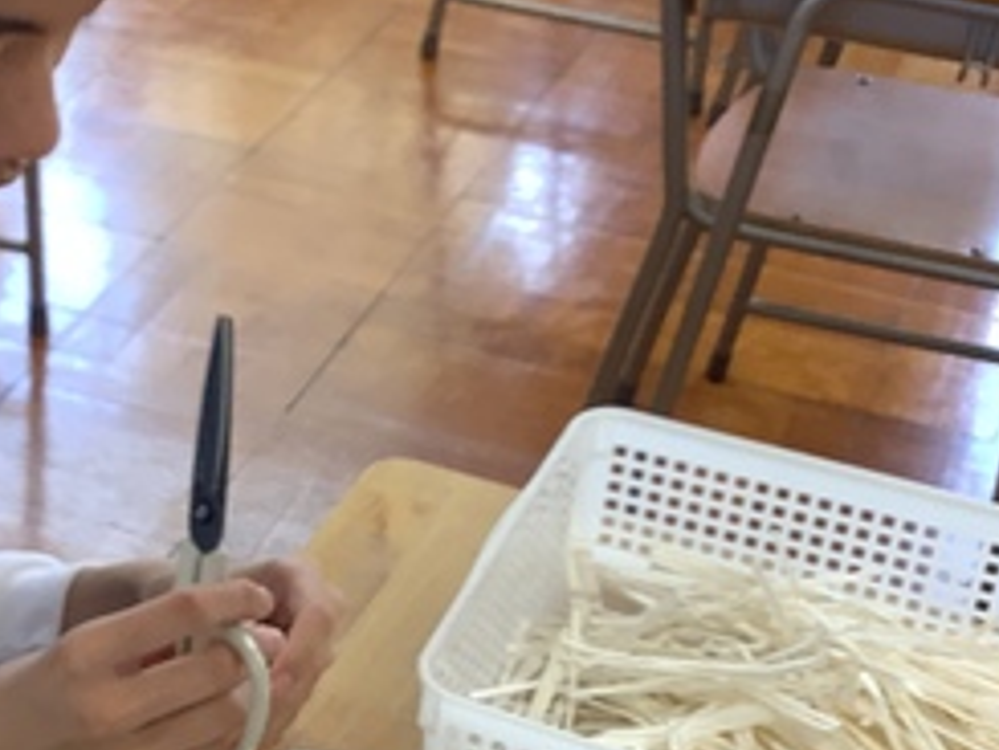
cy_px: 469
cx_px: 310
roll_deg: -2.7
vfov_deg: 18.2
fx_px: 2339
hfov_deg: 24.0
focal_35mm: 81
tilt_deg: -33.2
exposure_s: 1/60
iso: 64
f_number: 2.4
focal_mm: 3.3
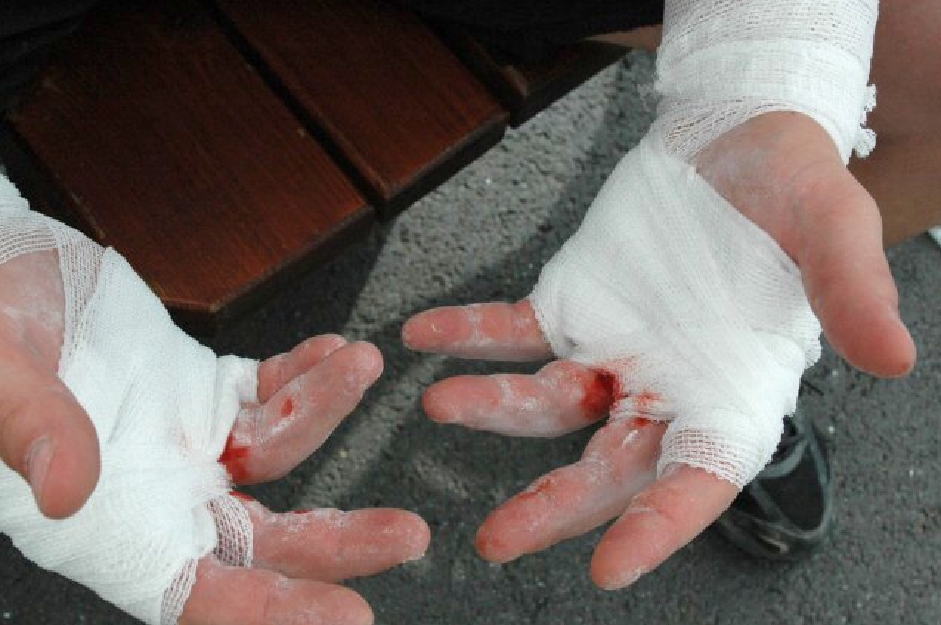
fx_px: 1426
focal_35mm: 55
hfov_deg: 36.4
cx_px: 380
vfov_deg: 24.7
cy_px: 333
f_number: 9
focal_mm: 29
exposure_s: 1/320
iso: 500
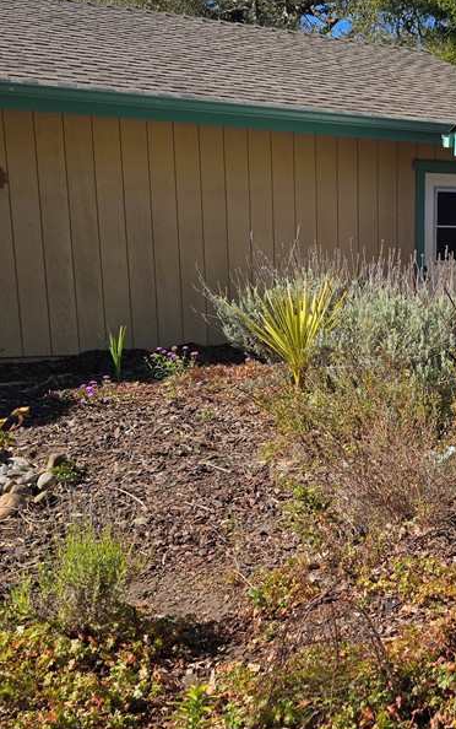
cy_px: 387
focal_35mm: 42
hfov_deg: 28.5
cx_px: 469
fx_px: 834
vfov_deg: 47.1
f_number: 1.7
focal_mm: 6.3
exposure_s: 1/922
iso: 12
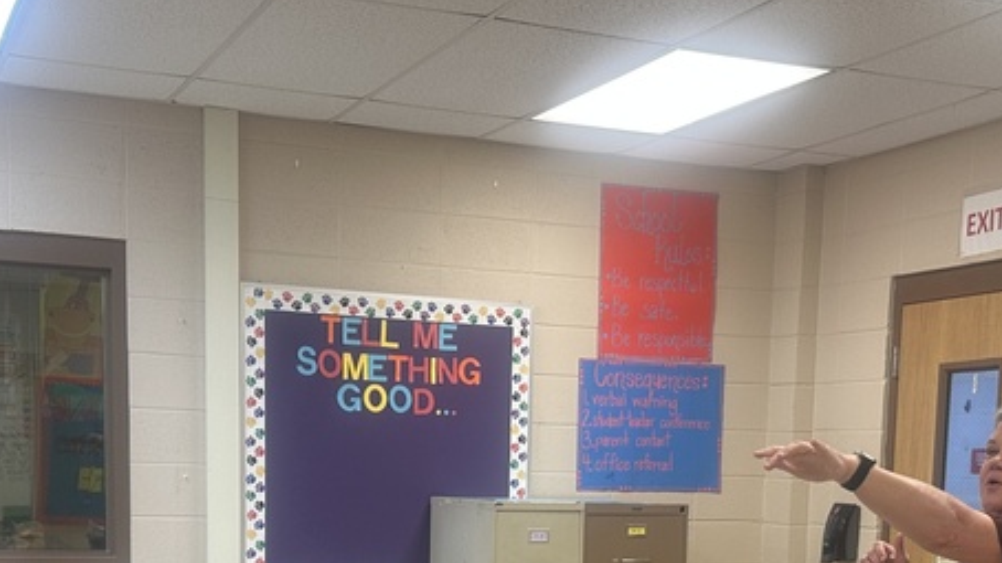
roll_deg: -1.4
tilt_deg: -6.7
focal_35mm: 59
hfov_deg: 35.4
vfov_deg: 19.3
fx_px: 1567
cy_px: 651
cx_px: 558
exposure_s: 1/60
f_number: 1.78
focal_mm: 6.86
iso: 125
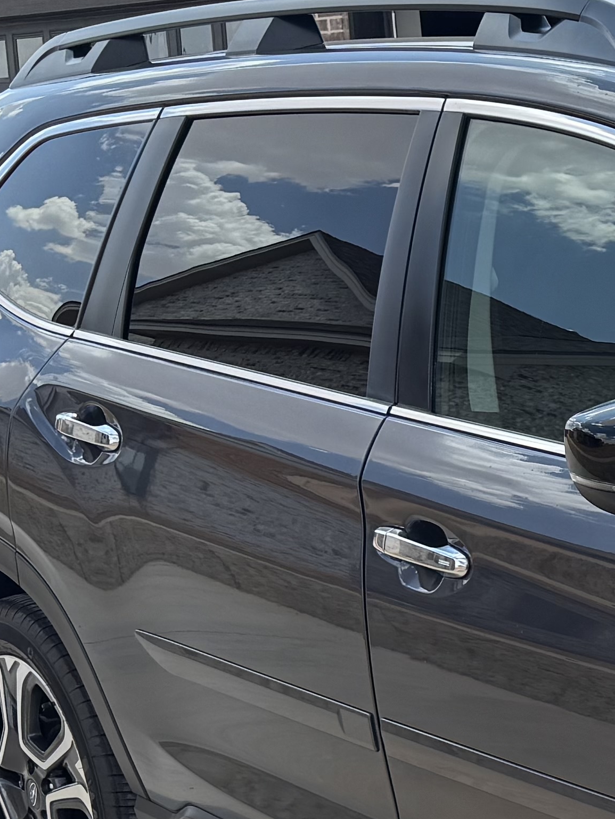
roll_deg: +0.7
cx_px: 1054
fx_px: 2108
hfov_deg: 14.8
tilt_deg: -14.7
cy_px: 655
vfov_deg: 21.7
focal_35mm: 89
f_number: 1.78
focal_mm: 6.76
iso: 80
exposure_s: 1/1869
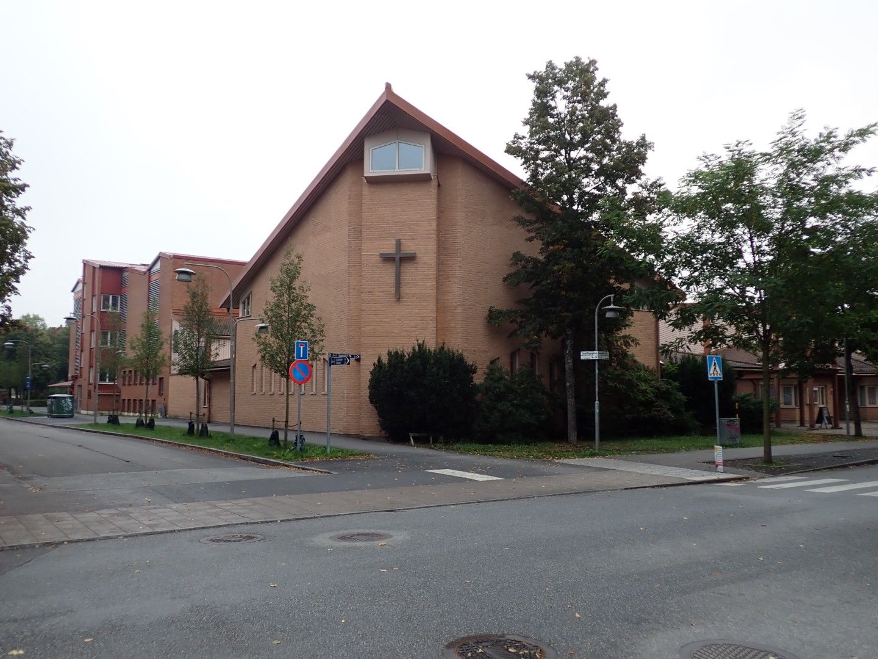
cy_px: 330
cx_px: 439
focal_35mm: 30
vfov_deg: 46.8
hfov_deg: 60.0
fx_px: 761
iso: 100
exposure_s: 1/60
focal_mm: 5.5
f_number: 2.3
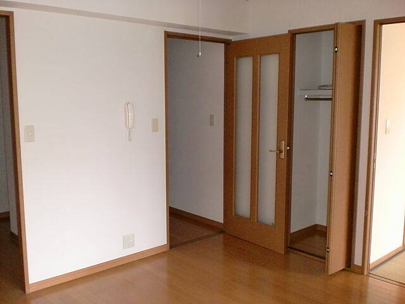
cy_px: 152
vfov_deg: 40.7
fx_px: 409
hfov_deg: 52.6
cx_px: 202
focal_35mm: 35
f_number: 3.1
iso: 400
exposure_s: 1/60
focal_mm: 6.3
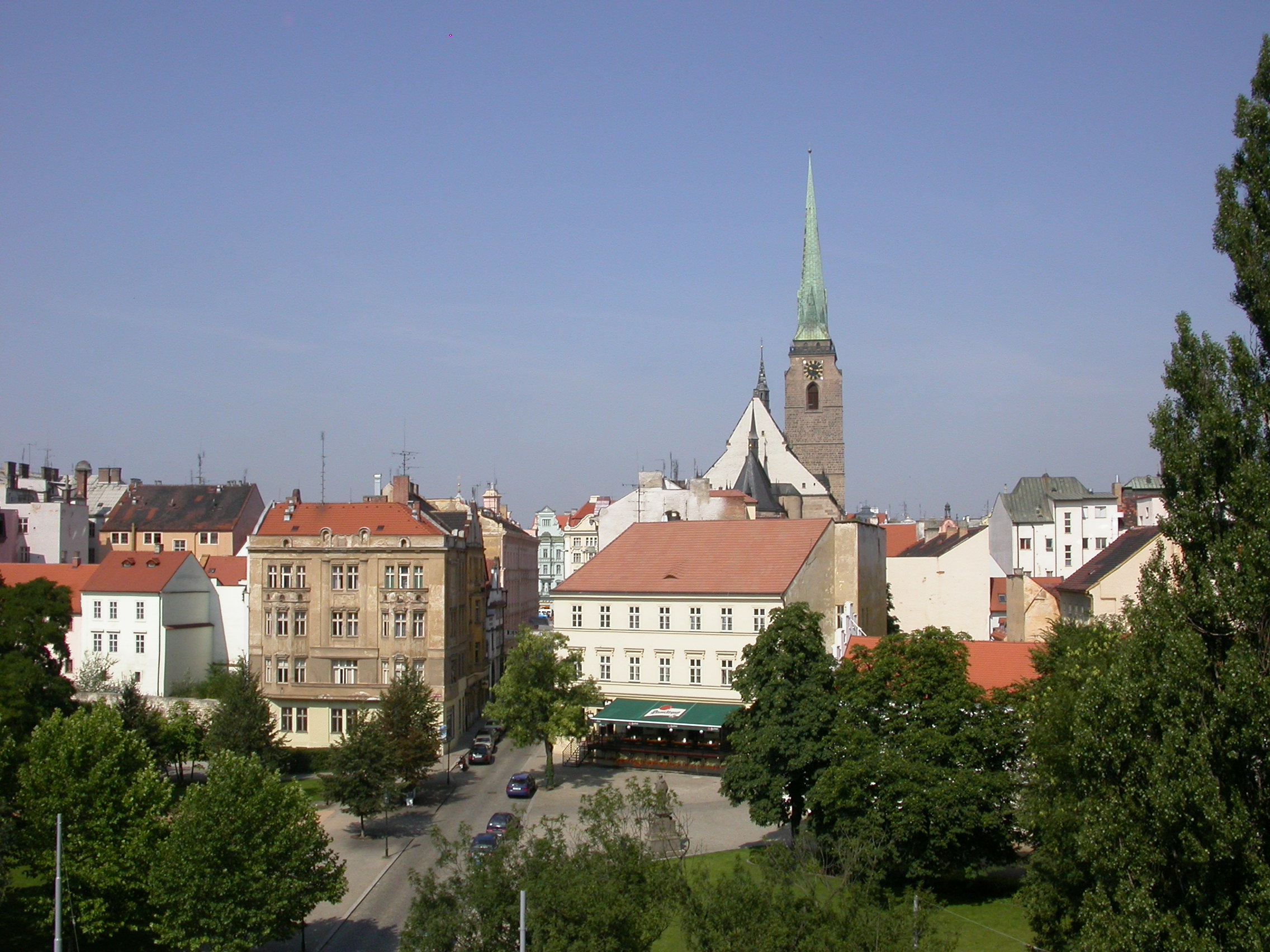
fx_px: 1394
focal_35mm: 38
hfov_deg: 49.0
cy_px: 476
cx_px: 635
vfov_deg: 37.7
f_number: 7.5
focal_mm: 7.85
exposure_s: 1/544
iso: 100
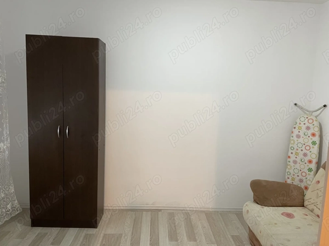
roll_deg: -2.3
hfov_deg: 67.3
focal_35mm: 26
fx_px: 247
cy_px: 123
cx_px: 164
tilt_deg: -7.6
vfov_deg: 53.1
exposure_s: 1/60
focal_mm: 4.2
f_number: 1.6
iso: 200
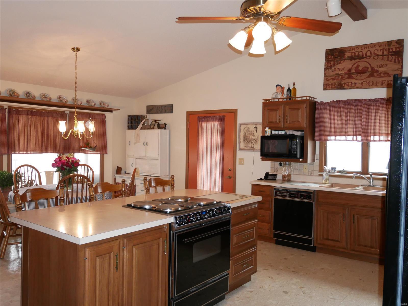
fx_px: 354
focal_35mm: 30
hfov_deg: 60.0
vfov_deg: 46.8
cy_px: 153
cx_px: 204
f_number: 3.8
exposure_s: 1/60
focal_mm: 15
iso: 1000
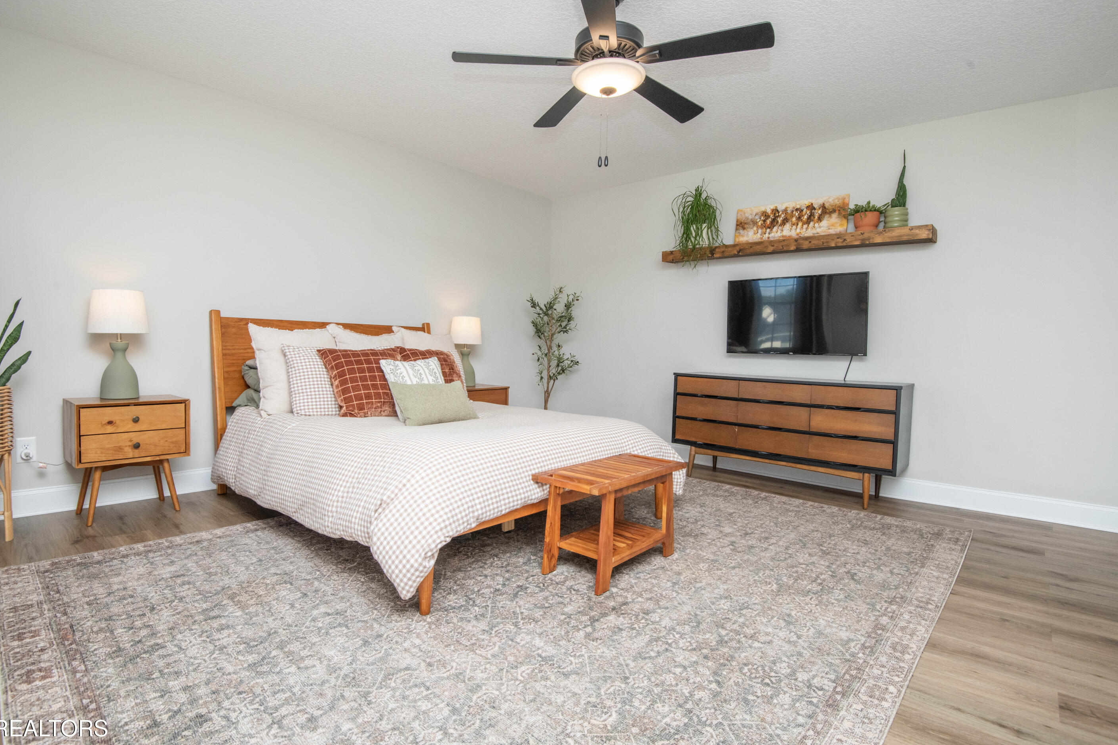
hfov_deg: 93.2
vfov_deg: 70.4
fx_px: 528
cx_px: 534
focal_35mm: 17
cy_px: 369
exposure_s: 1/250
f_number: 10
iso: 500
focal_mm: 16
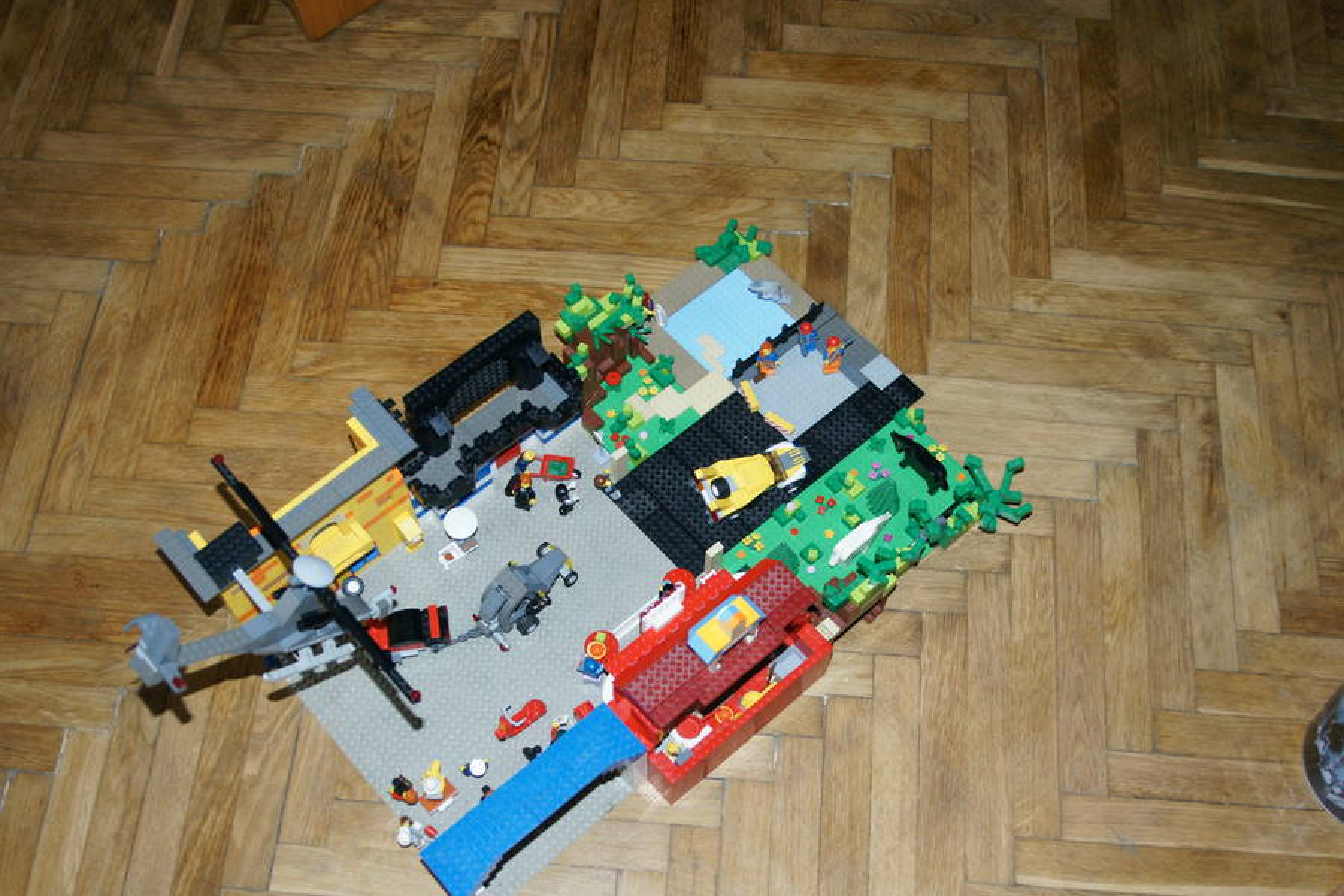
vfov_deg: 36.9
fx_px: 1344
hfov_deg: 53.1
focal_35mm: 36
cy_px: 448
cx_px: 672
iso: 800
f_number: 5.6
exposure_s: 1/60
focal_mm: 24
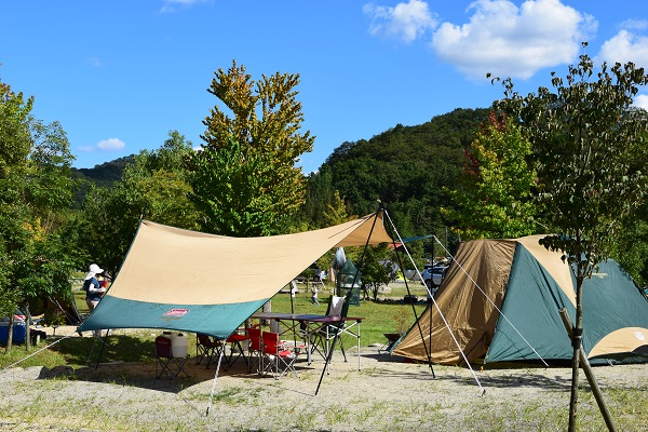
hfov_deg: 35.1
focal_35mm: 57
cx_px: 324
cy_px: 216
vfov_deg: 23.8
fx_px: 1026
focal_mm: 38
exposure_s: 1/500
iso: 250
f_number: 11
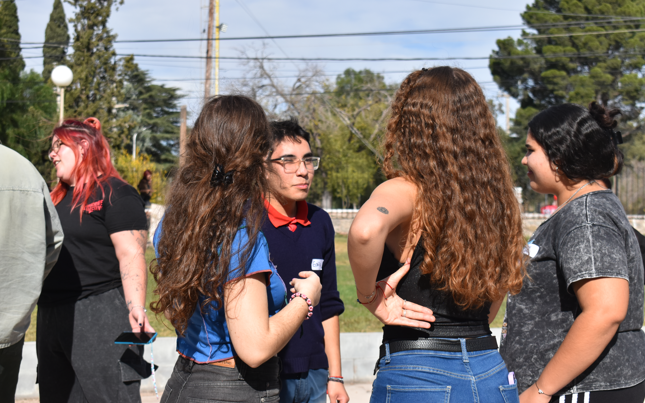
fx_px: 1090
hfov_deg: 33.0
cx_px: 326
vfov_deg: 21.0
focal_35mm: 62
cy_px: 193
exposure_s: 1/1600
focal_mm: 40
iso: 400
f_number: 6.3
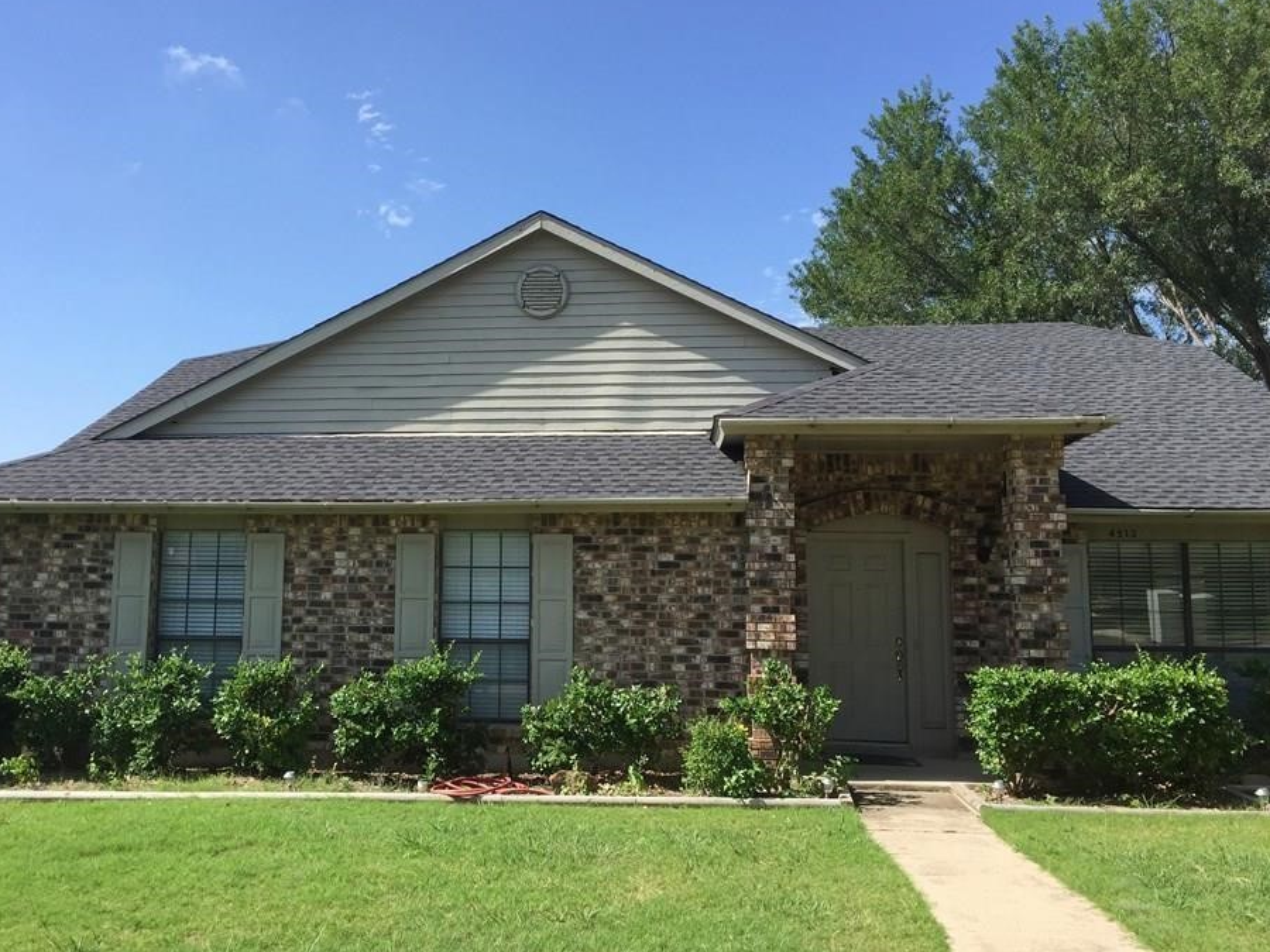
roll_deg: -2.0
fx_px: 1211
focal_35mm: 33
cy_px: 481
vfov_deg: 42.9
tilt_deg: +7.1
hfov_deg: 55.2
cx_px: 552
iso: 32
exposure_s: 1/1276
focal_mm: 4.15
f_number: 2.2
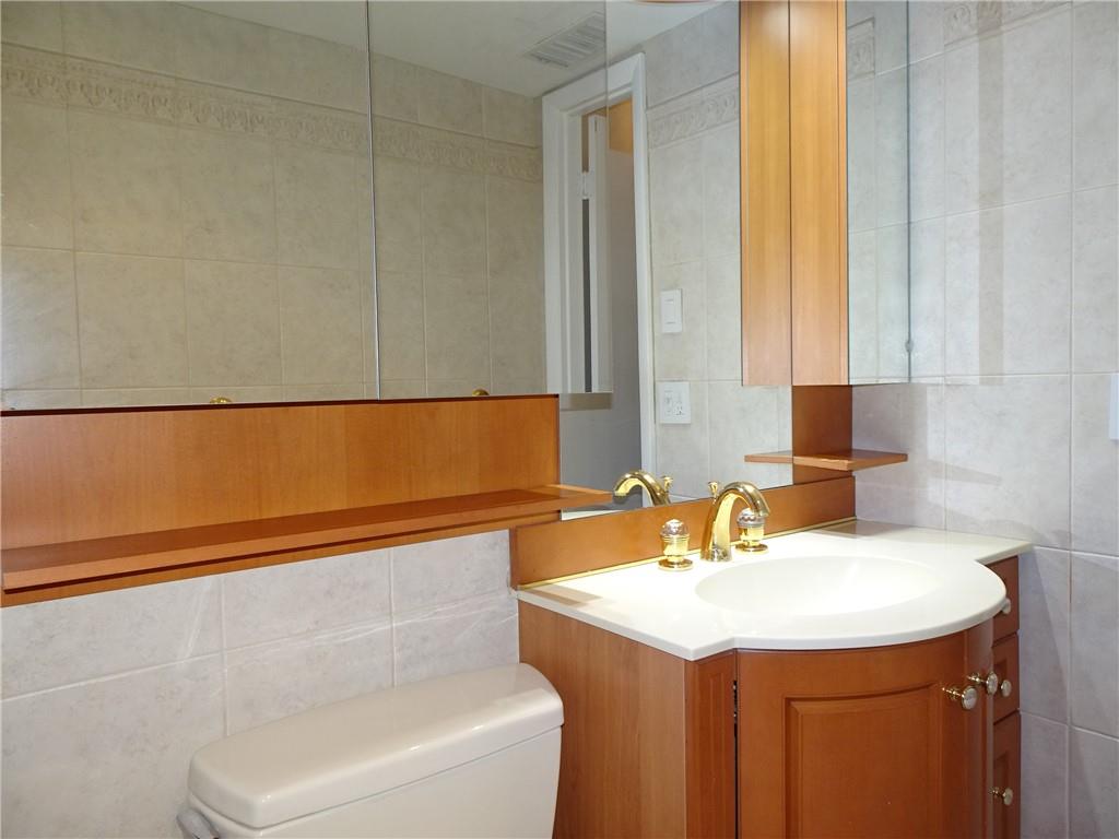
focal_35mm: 24
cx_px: 560
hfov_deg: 71.6
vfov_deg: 56.8
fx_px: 776
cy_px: 420
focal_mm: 4.1
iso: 125
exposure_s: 1/30
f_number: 3.5
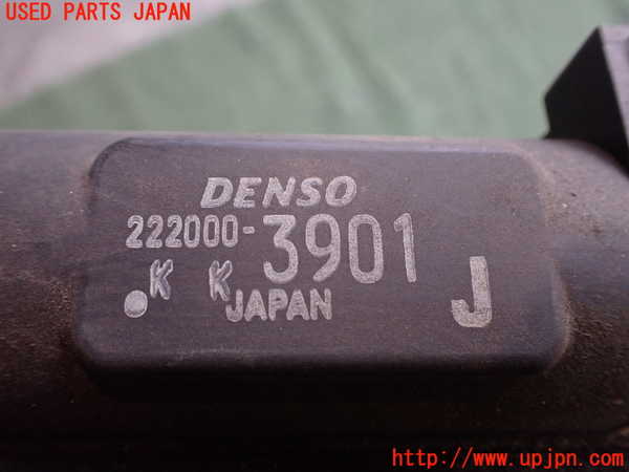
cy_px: 236
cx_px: 314
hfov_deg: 60.0
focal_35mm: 30
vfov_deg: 46.8
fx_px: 545
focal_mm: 5.4
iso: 400
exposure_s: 1/125
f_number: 2.3
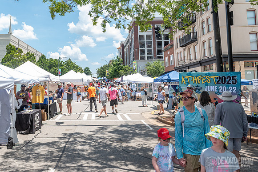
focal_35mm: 30
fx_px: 215
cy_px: 64
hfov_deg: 61.0
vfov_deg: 43.3
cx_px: 97
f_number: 4.5
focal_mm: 24
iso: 320
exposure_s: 1/1000
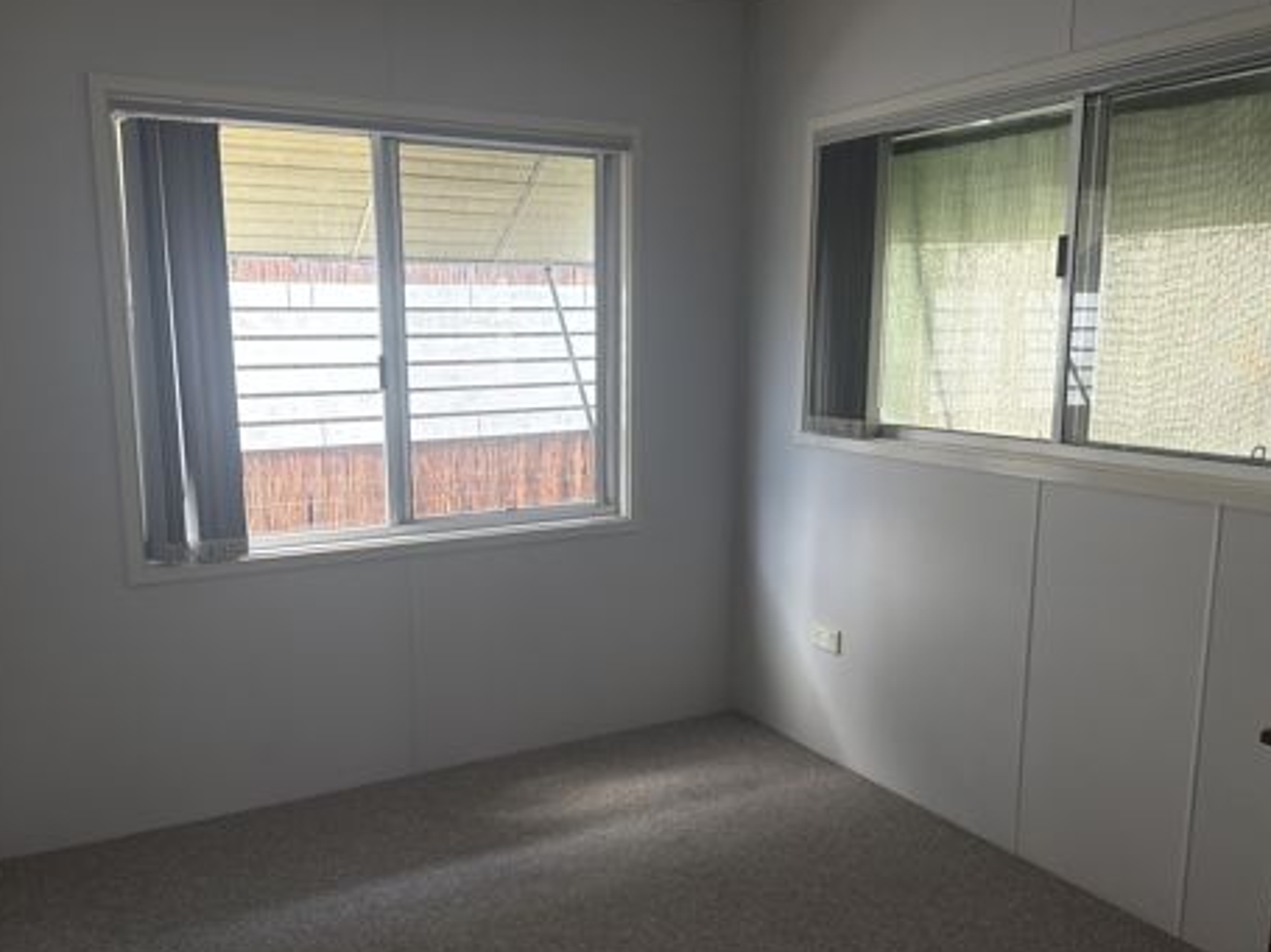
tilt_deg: -10.1
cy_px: 514
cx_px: 570
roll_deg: +0.0
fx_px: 1065
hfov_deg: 61.5
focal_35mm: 29
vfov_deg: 48.2
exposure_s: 1/146
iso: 200
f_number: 1.78
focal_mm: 6.76
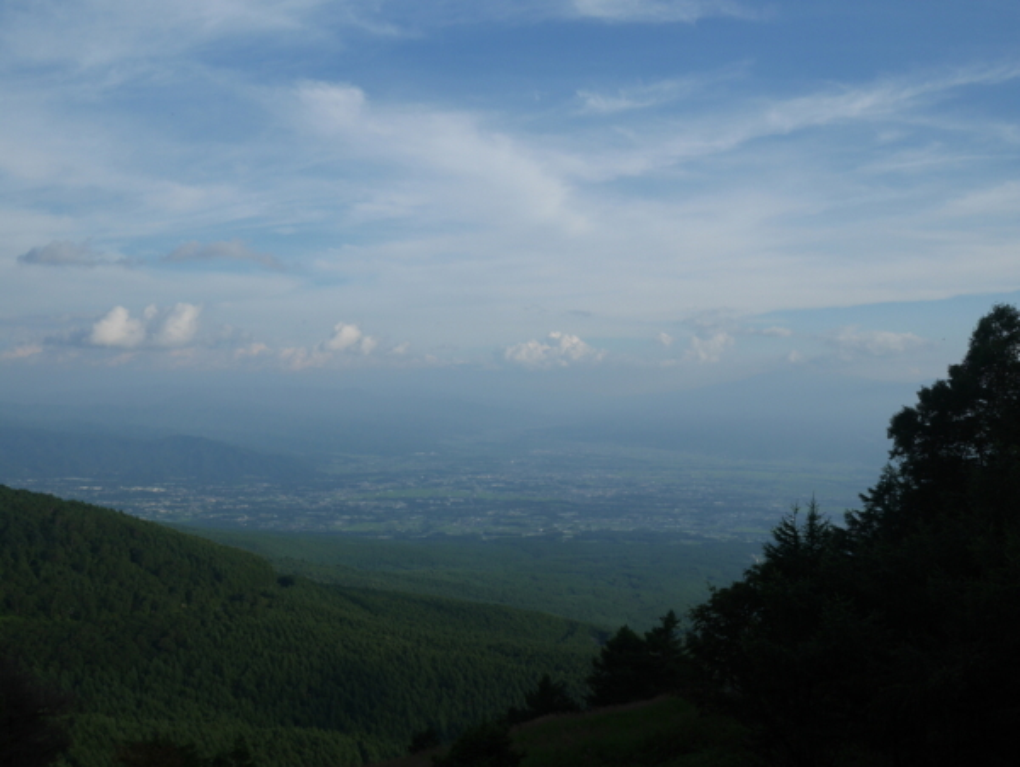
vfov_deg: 39.7
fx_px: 1062
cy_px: 384
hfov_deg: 51.3
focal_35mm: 36
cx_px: 510
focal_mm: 18
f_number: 8
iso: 200
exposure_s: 1/400
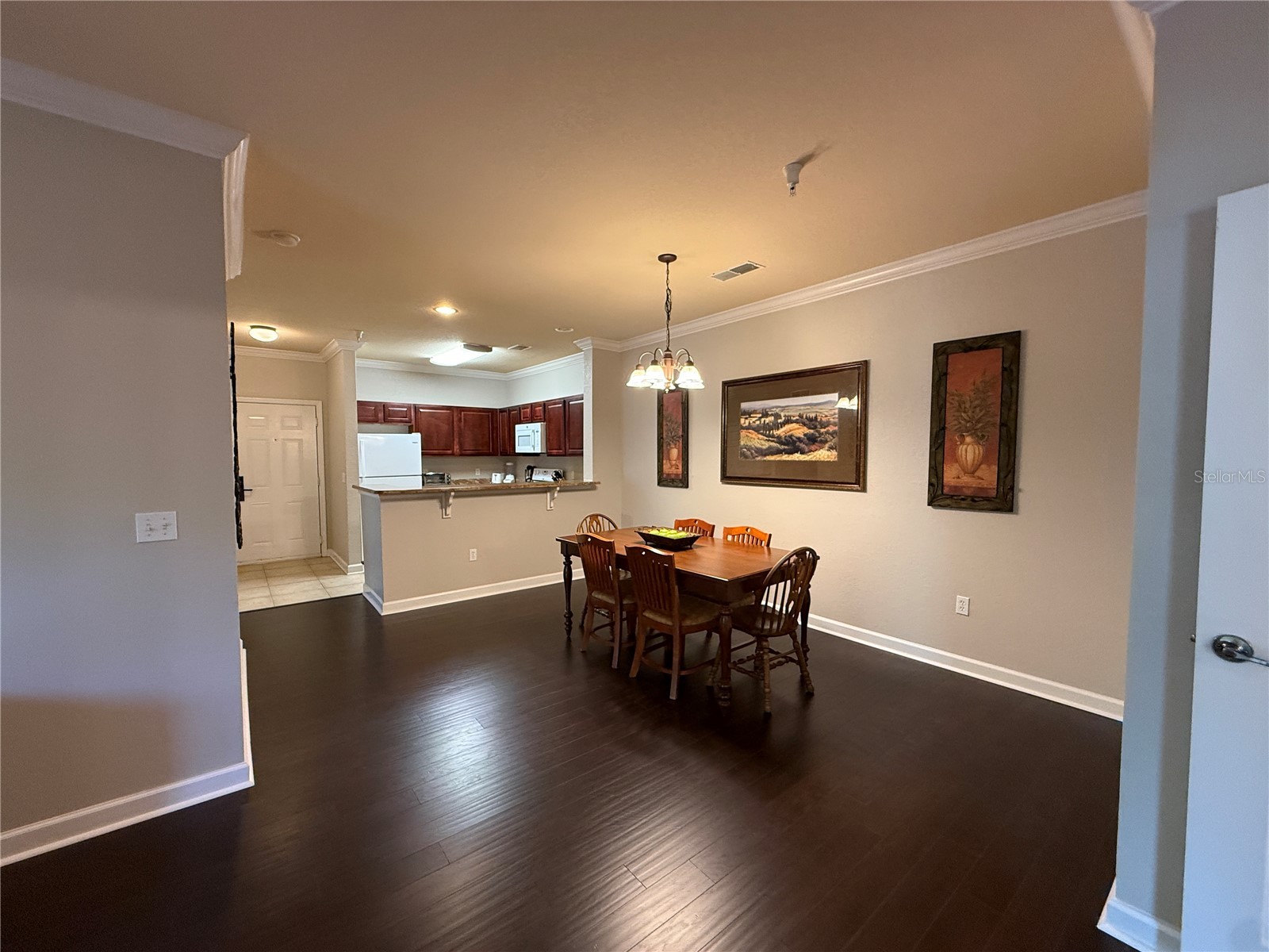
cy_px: 476
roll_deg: -0.2
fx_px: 513
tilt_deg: -2.5
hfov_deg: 102.1
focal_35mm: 14
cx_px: 634
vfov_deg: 85.7
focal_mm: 2.22
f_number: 2.2
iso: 320
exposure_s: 1/60
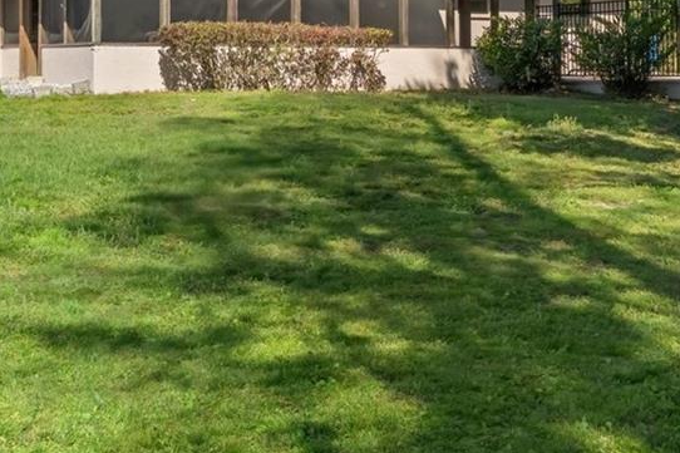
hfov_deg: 32.4
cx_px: 360
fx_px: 1171
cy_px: 40
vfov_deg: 21.4
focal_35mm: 62
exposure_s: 1/1500
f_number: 8
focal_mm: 14
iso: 800
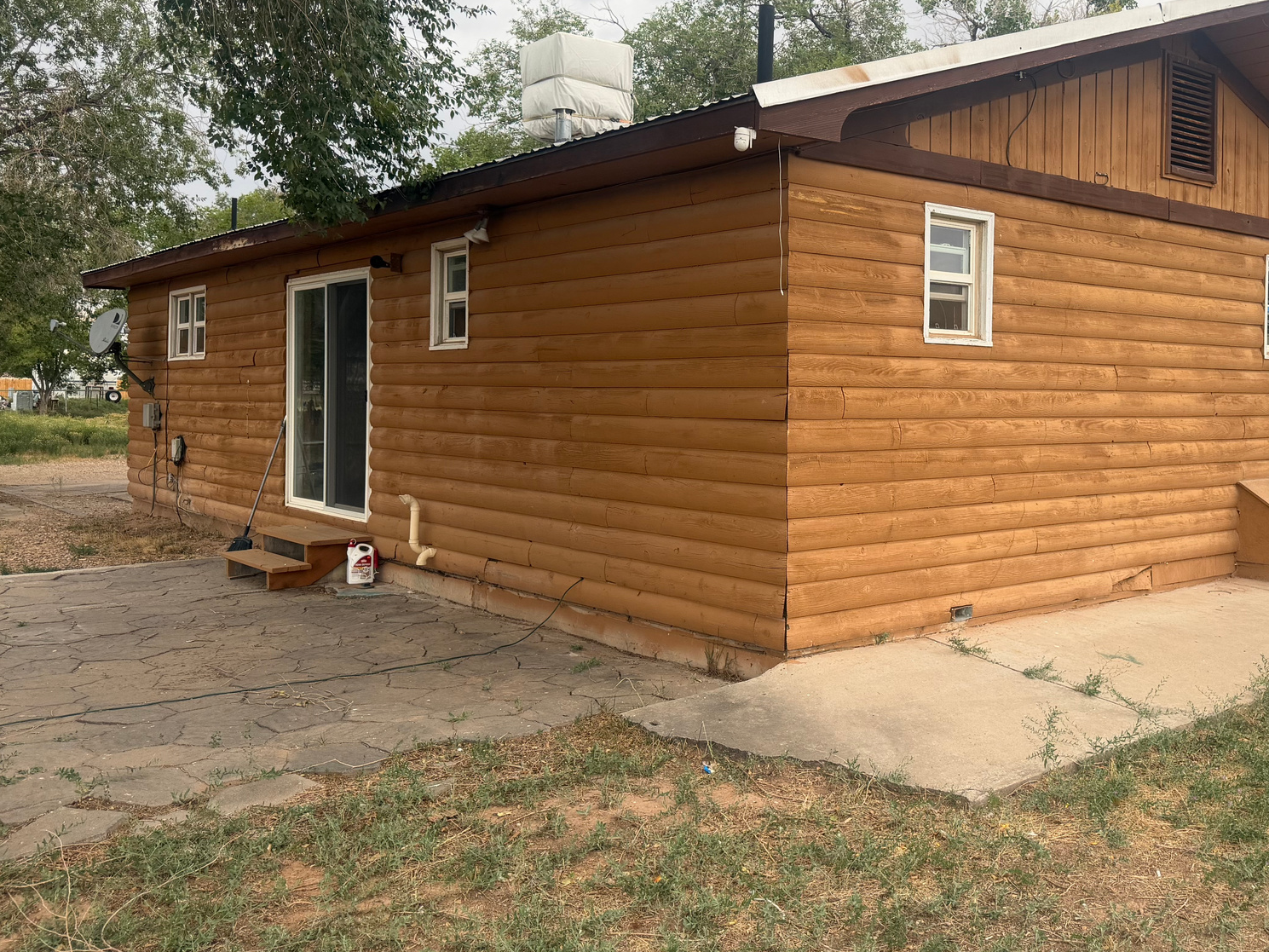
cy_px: 399
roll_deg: +0.5
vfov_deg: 42.8
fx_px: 1210
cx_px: 809
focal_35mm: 33
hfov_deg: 54.6
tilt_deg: -0.5
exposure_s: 1/121
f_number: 1.78
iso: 80
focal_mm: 6.76
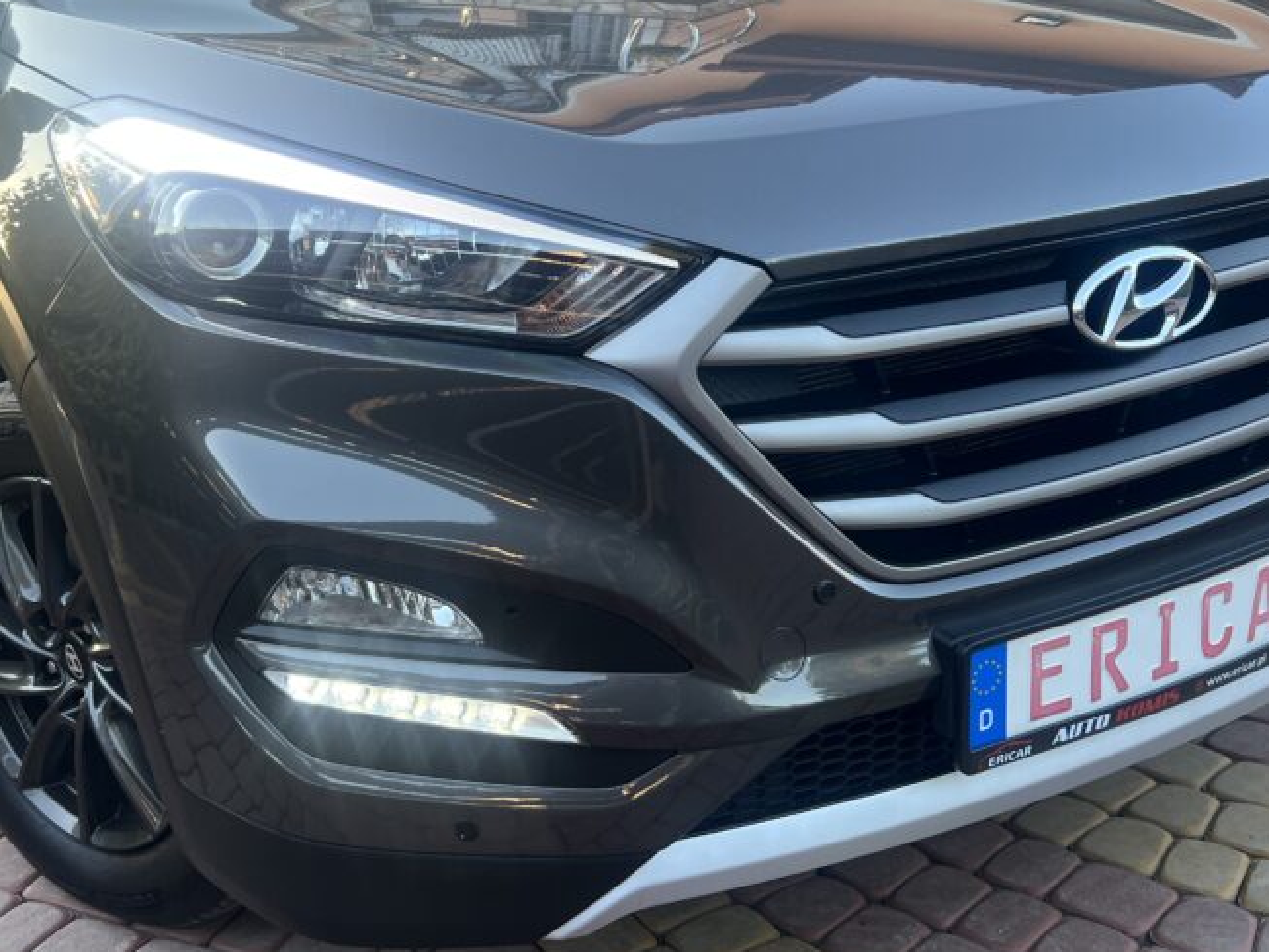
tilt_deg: -12.0
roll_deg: +4.0
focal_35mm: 41
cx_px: 561
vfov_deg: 34.9
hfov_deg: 45.7
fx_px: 1503
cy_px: 344
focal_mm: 5.7
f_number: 1.5
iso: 64
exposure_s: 1/157
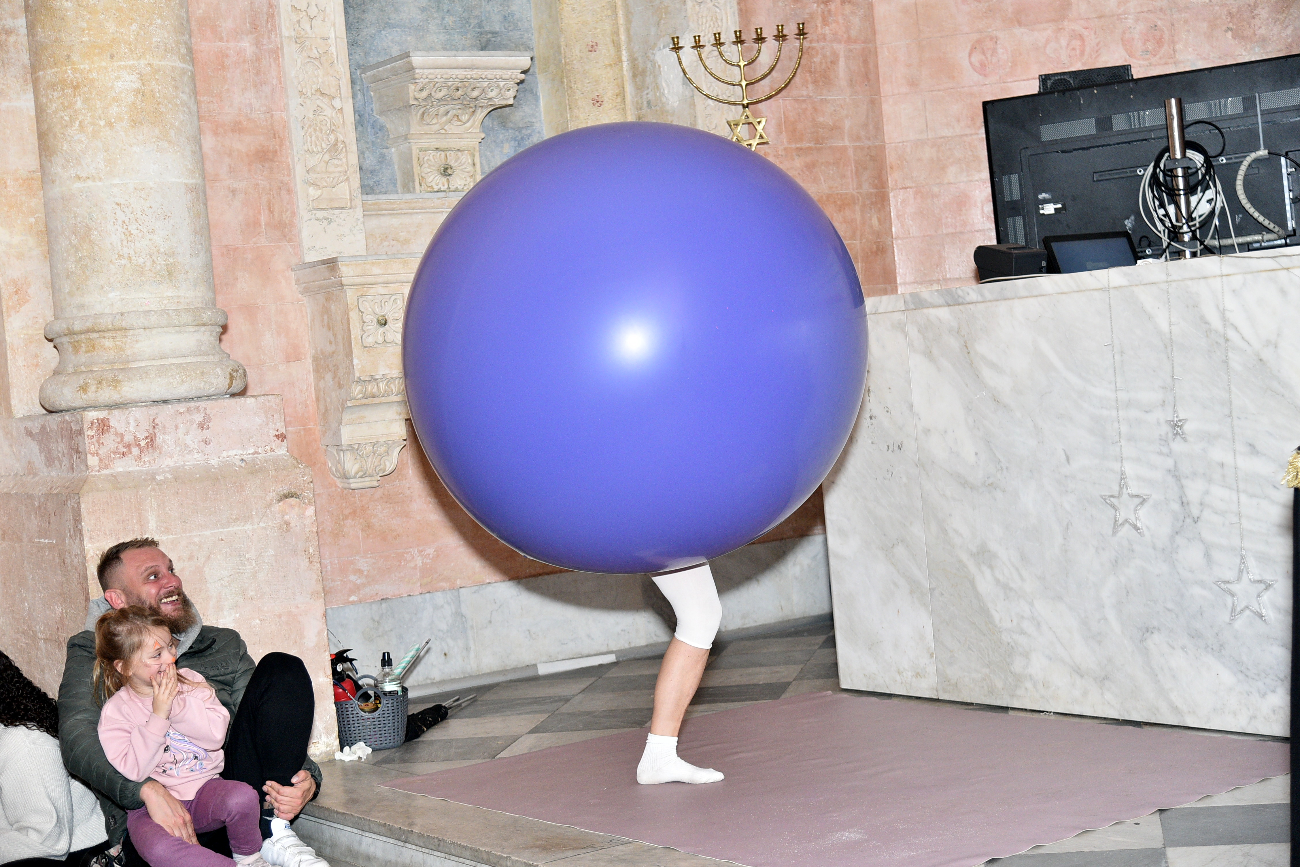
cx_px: 650
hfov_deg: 36.2
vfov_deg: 24.6
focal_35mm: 55
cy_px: 434
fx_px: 1986
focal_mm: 55
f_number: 4
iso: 1600
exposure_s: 1/100
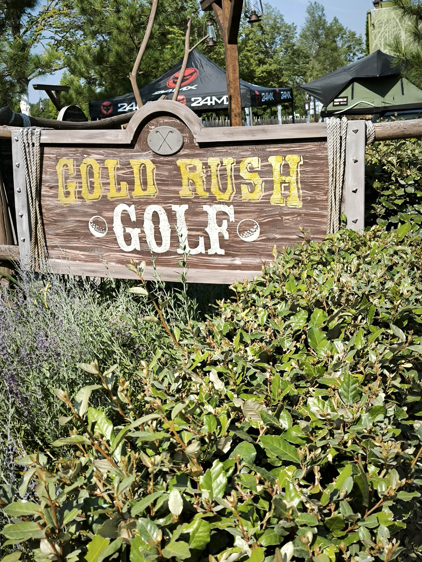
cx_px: 211
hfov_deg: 37.7
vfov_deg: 49.0
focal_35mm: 38
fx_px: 618
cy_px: 281
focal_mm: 6.92
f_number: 1.9
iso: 50
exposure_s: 1/1177
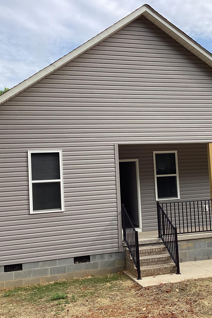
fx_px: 389
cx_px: 129
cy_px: 160
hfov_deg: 30.4
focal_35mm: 44
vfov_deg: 44.5
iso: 25
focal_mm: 3.3
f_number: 2.4
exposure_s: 1/525
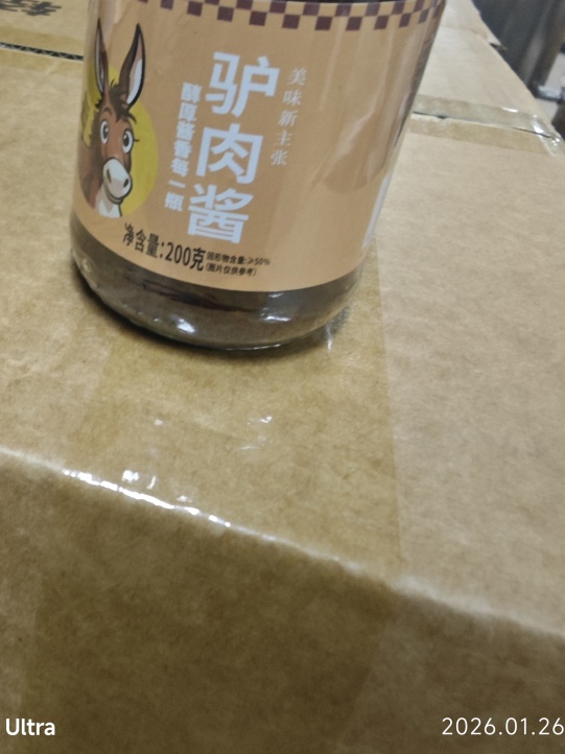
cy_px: 214
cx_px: 250
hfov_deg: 41.7
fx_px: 740
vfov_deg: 52.2
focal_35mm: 34
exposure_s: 1/29.4
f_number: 1.8
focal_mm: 2.03
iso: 400
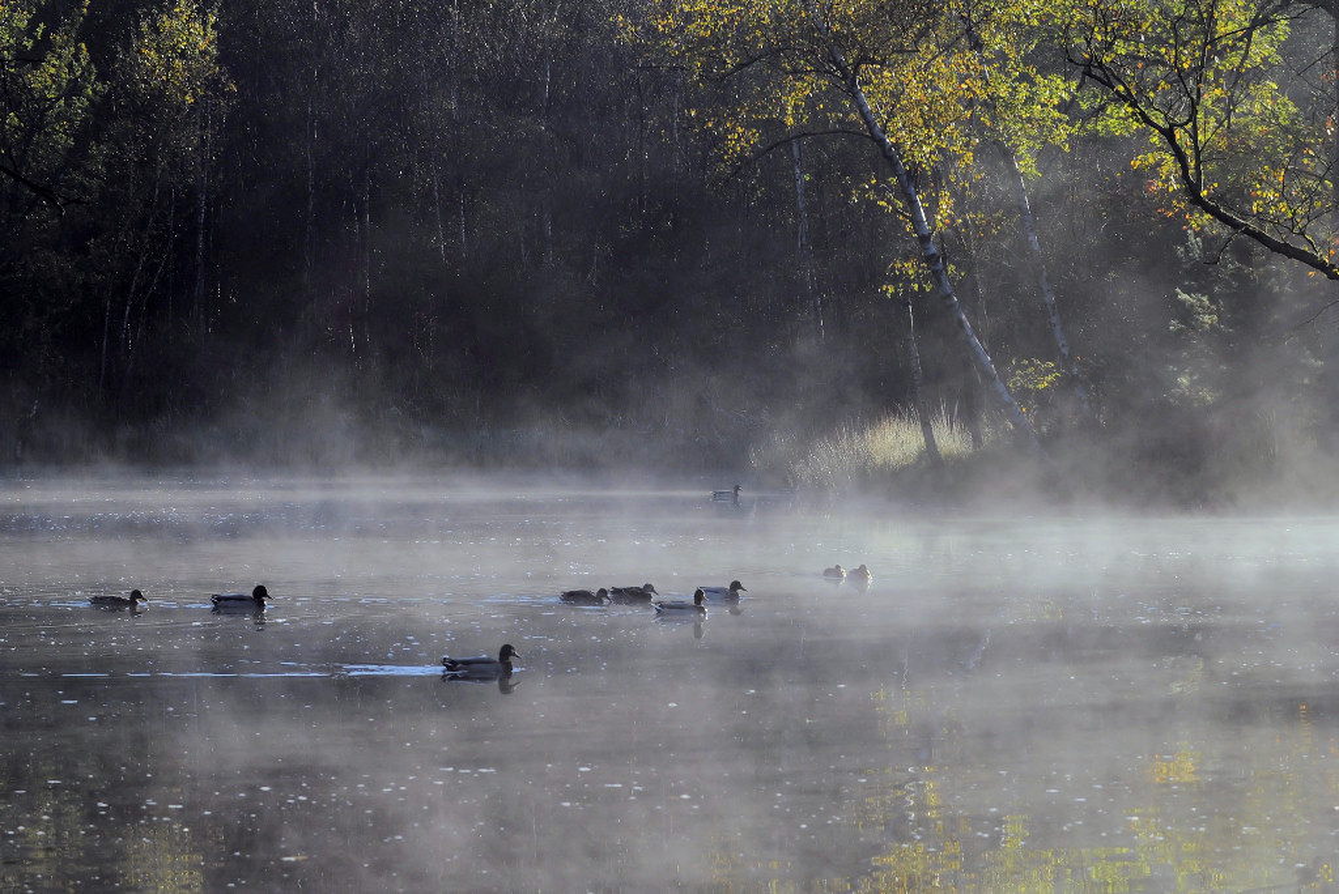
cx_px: 670
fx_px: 3907
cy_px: 447
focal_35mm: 105
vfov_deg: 13.1
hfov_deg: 19.4
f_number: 6.3
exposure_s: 1/320
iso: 200
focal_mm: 70
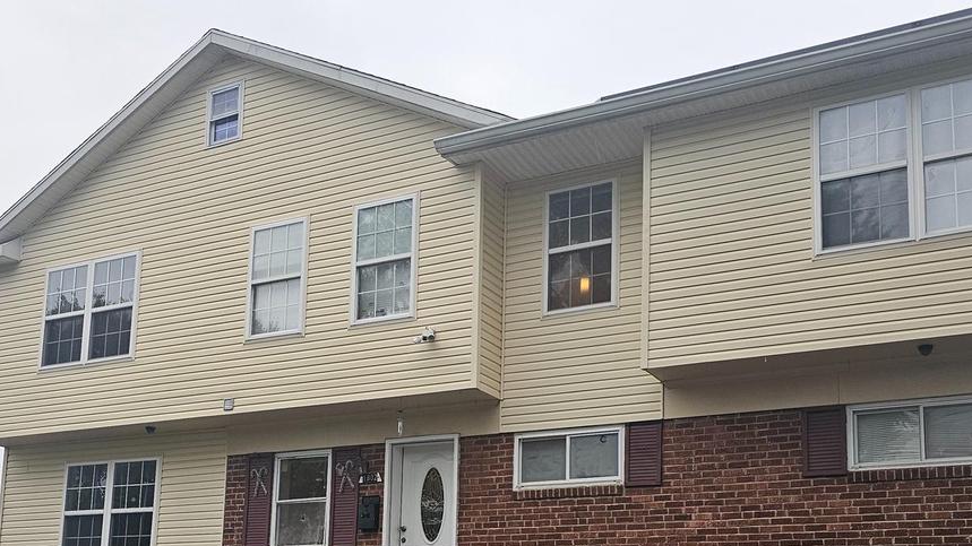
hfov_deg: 48.4
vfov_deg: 27.4
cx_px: 488
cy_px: 484
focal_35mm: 42
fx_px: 1082
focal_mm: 6.3
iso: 100
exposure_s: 1/207
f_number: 1.7
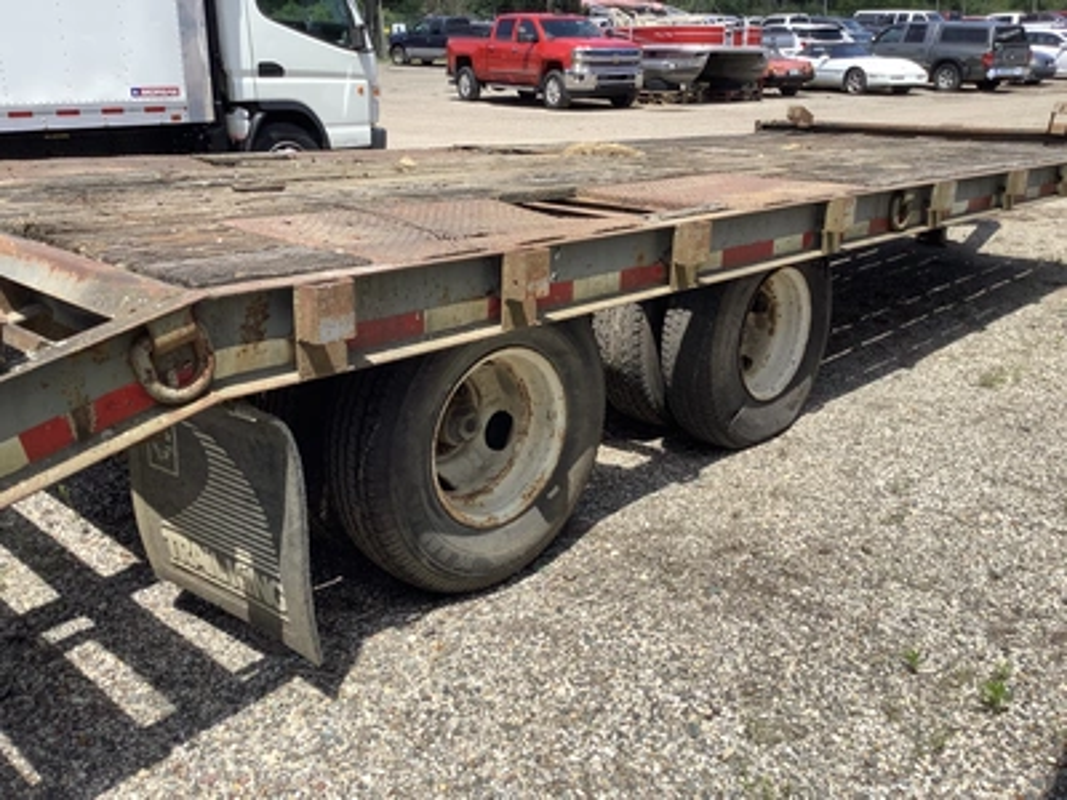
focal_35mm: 31
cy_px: 400
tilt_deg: -19.5
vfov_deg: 45.4
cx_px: 534
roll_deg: +0.4
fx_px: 956
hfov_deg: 58.4
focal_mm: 3.3
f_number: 2.4
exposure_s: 1/1148
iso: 25
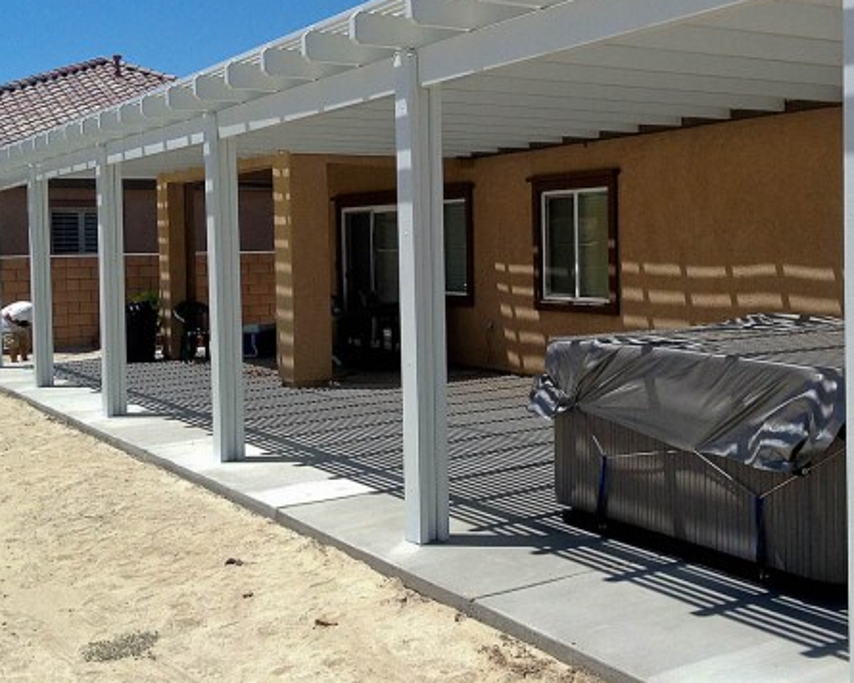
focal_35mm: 49
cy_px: 279
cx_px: 512
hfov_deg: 37.9
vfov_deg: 30.8
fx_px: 1238
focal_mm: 4.28
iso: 80
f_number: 2.4
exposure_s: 1/2300
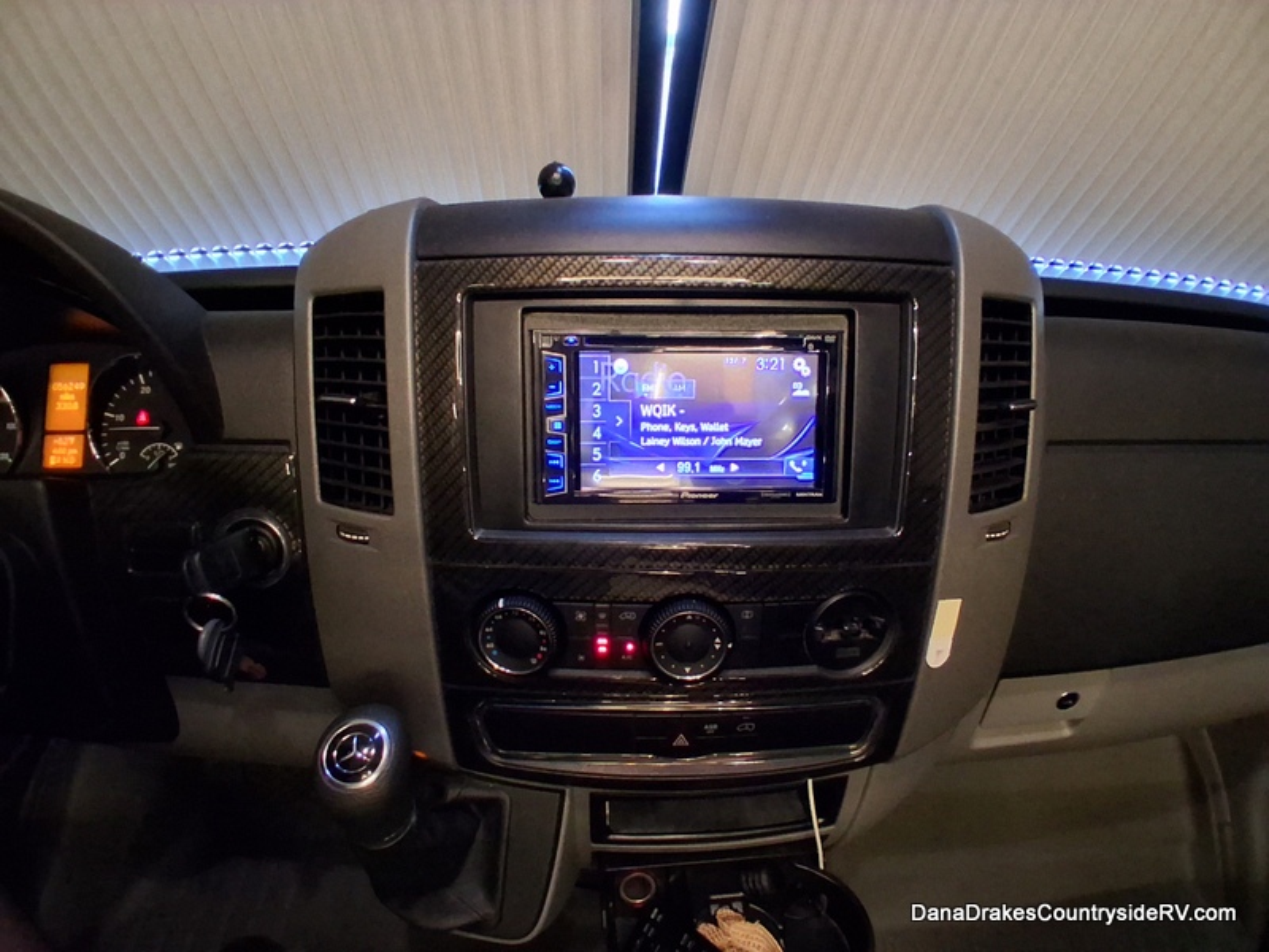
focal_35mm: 17
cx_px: 634
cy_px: 476
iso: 640
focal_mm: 1.4
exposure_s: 1/20
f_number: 2.2
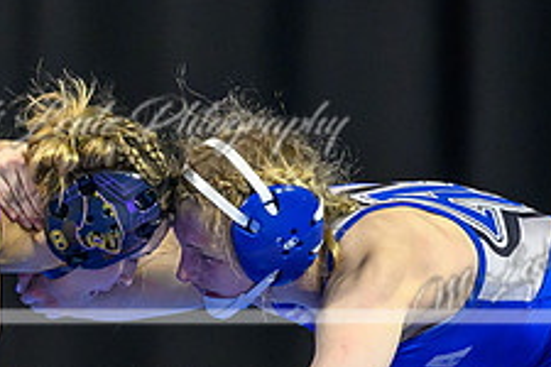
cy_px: 437
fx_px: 13973
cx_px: 114
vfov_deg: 1.5
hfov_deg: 2.3
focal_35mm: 913
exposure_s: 1/800
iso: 2500
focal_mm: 200
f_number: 2.8
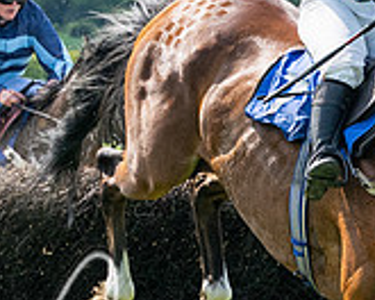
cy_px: 206
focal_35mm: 434
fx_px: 4817
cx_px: 502
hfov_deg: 4.4
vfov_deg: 3.6
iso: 400
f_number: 4
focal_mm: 70
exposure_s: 1/3200
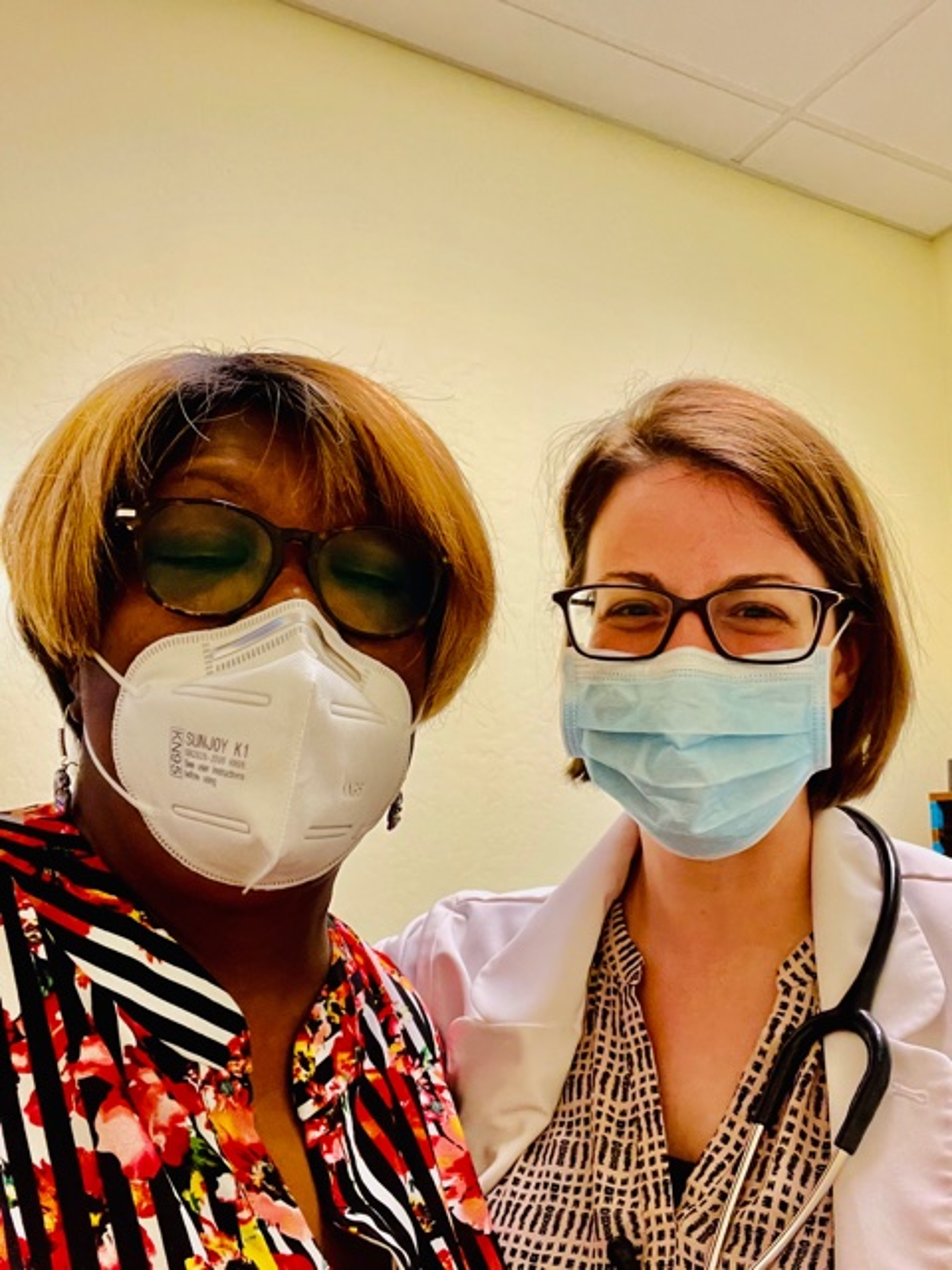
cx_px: 476
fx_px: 1100
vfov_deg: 60.0
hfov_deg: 46.8
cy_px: 635
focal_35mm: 30
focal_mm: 2.71
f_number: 2.2
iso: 320
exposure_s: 1/60
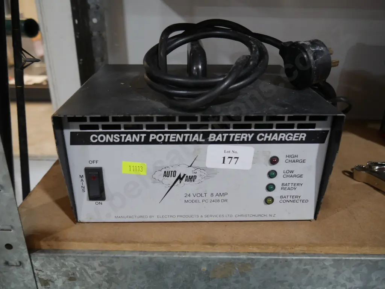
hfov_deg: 60.0
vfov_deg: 46.8
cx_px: 192
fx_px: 334
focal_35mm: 30
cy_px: 144
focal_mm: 15
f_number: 3.6
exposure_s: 1/60
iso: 800
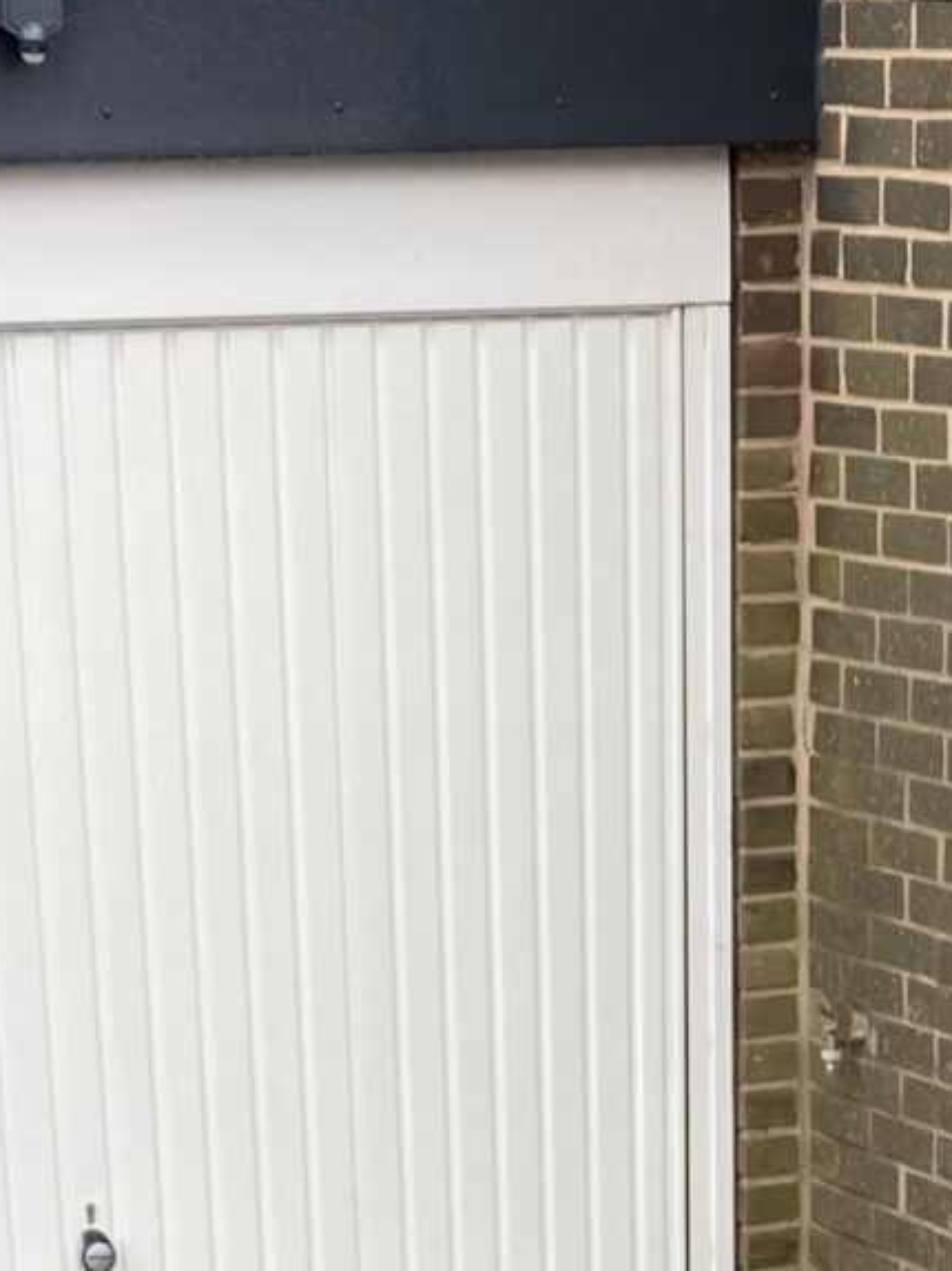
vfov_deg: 15.4
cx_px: 609
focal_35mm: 116
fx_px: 4257
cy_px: 2033
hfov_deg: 12.7
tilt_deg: -22.2
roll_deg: +2.7
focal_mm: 4.25
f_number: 1.8
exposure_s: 1/122
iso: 32
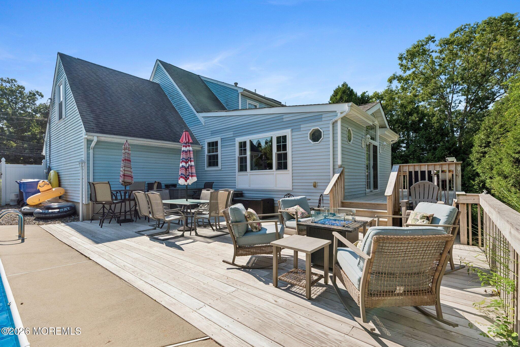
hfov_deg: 100.4
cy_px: 174
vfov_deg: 77.3
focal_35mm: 15
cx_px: 260
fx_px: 217
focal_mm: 15
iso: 1000
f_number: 7.1
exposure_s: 1/3200
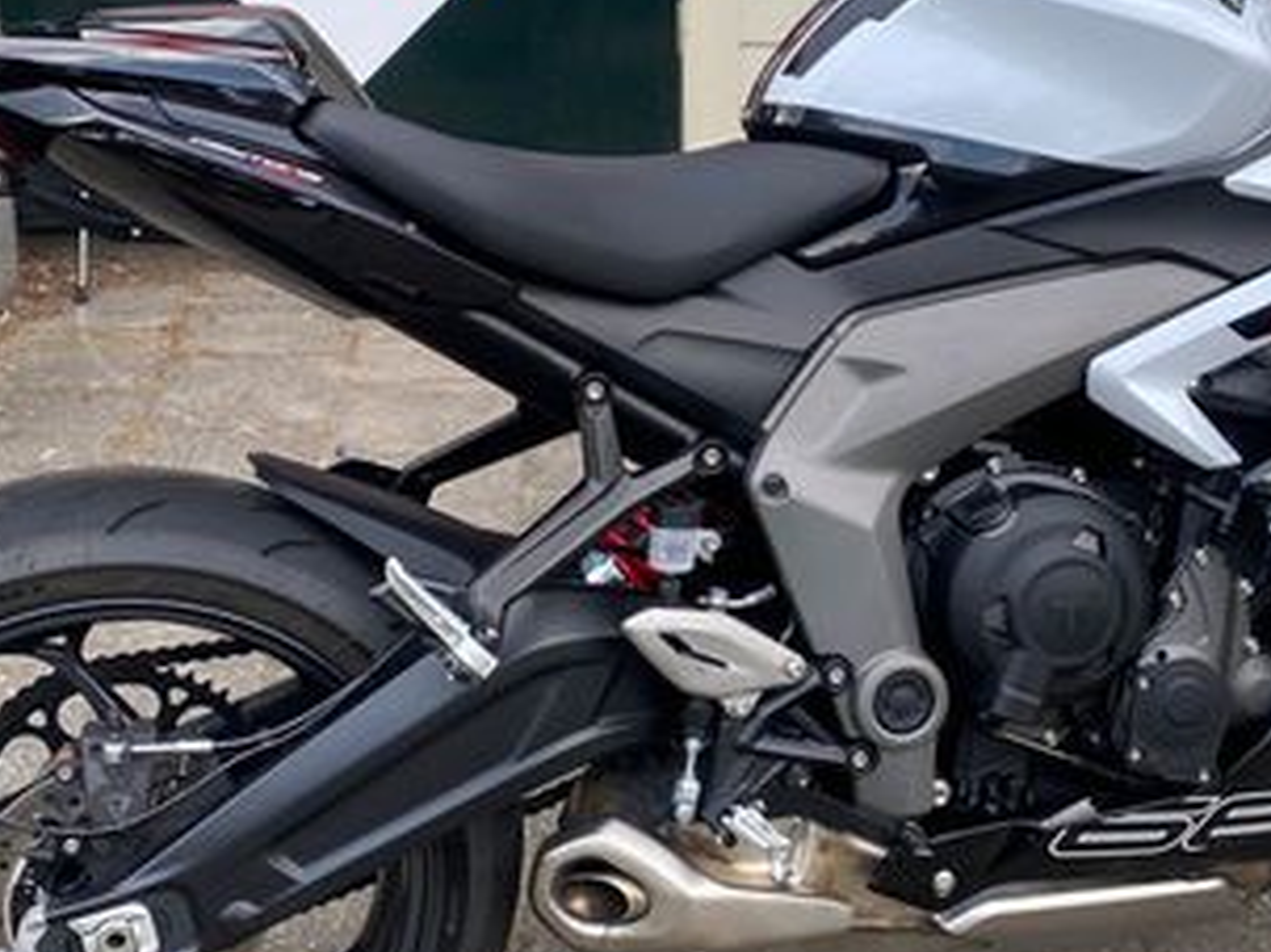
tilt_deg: -21.2
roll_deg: -1.2
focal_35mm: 55
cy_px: 411
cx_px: 772
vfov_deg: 26.5
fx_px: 2019
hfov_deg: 34.8
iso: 32
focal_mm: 4.25
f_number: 1.8
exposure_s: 1/277
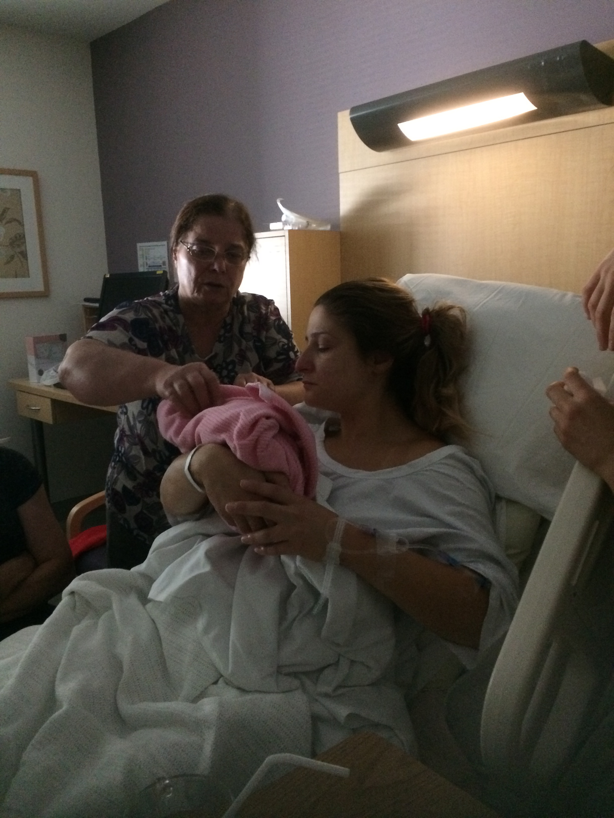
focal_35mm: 29
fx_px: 686
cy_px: 409
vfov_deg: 61.7
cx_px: 307
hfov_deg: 48.2
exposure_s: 1/17
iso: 400
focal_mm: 4.15
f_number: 2.2
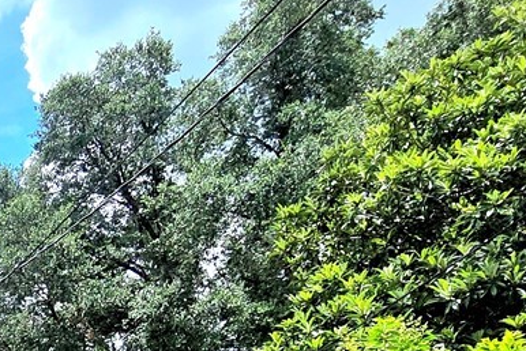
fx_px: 819
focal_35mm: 56
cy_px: 567
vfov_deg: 19.9
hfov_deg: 26.4
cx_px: -255
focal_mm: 2.2
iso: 50
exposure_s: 1/3333
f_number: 2.2
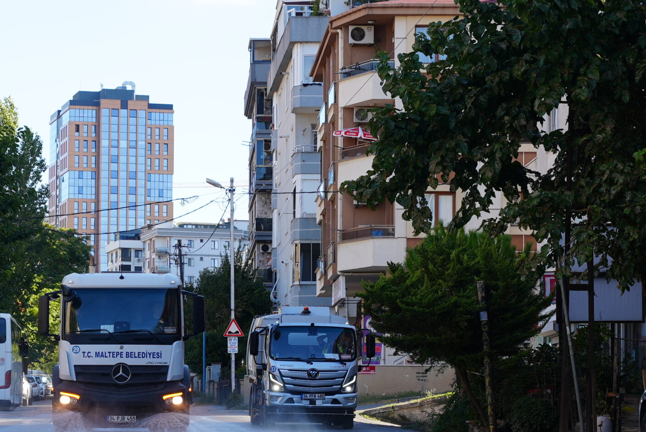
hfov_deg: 16.0
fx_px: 2281
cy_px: 345
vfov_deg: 10.8
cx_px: 100
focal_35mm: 127
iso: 80
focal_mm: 70
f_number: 5
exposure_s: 1/160
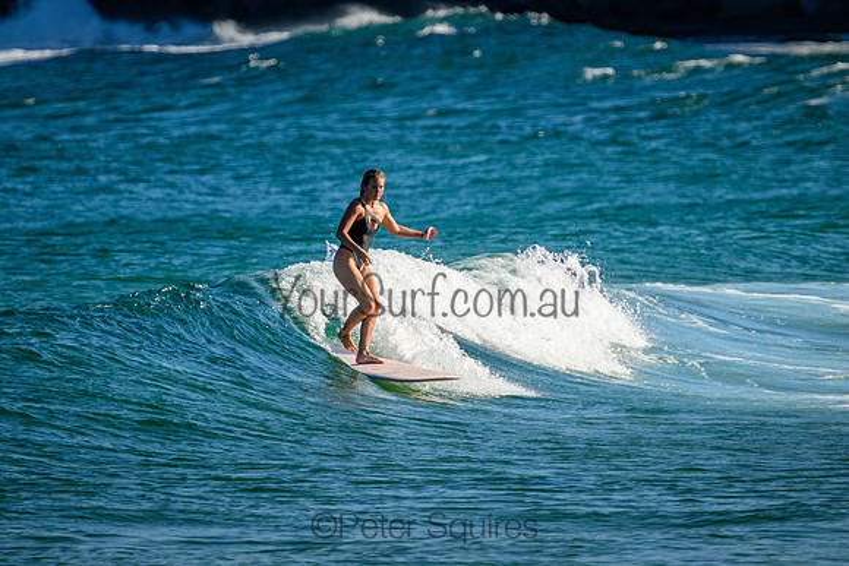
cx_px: 424
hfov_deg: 2.6
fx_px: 18870
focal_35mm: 800
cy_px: 283
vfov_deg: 1.7
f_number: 11
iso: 1250
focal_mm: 800
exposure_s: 1/2000
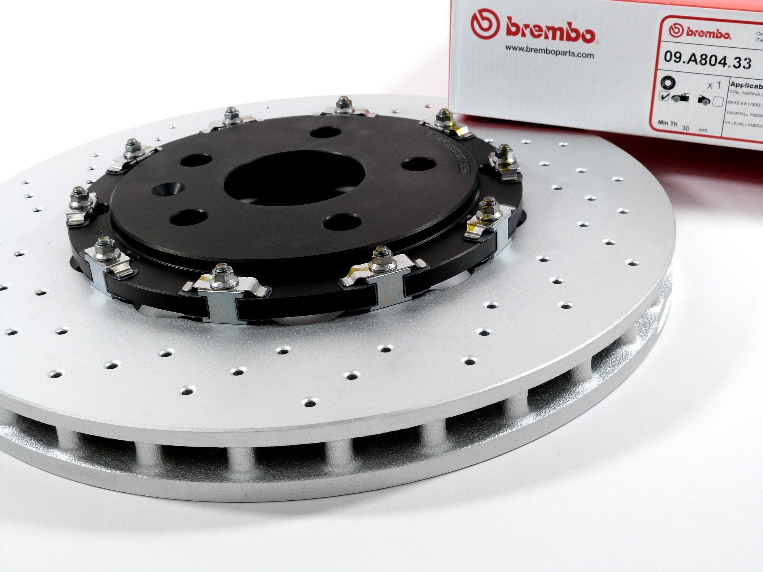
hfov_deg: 41.2
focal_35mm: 46
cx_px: 382
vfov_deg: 31.5
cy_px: 286
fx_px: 1014
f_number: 4
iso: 100
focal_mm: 8.3
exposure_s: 1/160
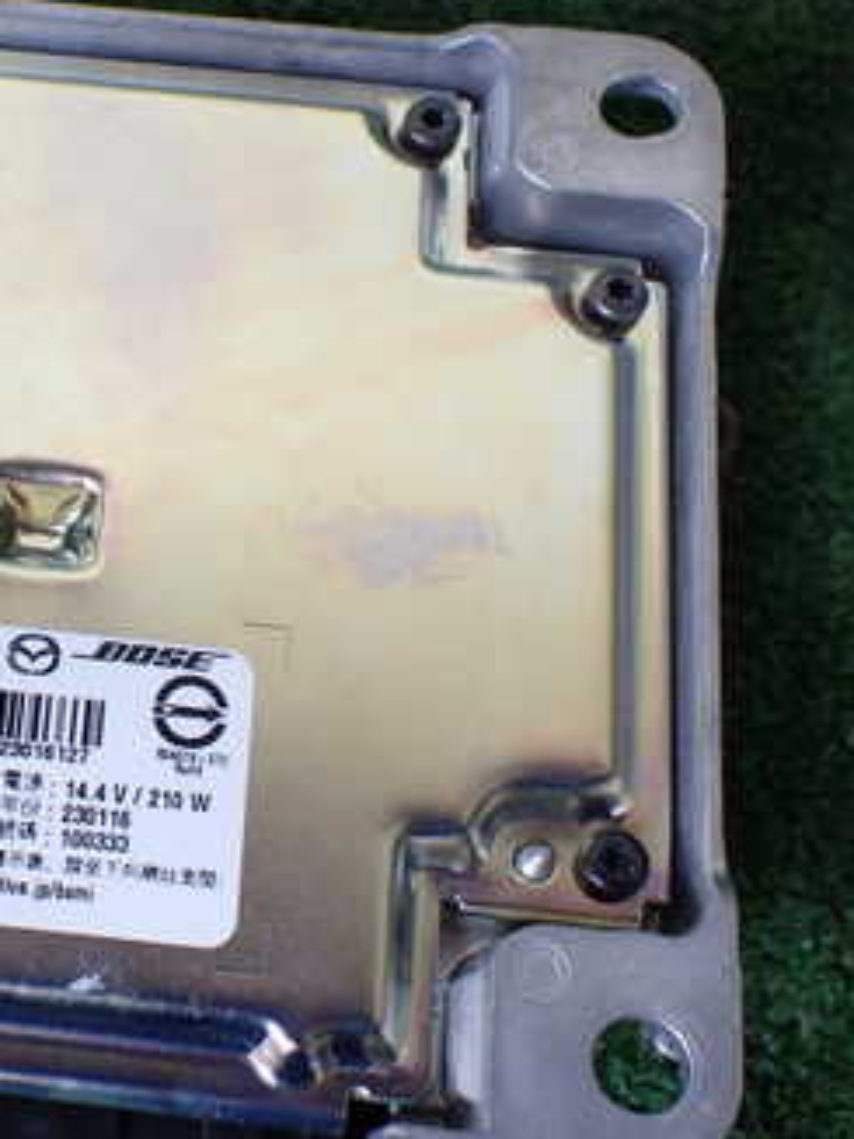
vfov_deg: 34.9
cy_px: 592
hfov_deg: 25.4
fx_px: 1810
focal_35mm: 55
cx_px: 35
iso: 200
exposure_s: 1/125
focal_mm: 5.4
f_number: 2.3
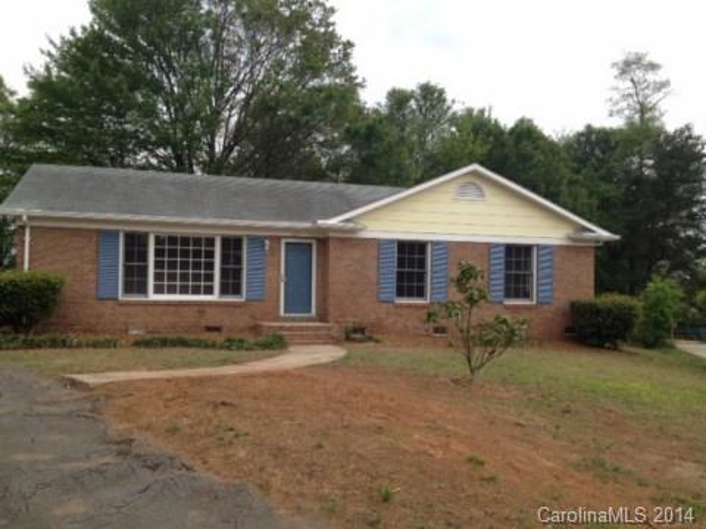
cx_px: 353
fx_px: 714
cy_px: 264
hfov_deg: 52.6
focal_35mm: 35
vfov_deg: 40.7
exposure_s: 1/681
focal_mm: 4.28
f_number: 2.4
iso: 50
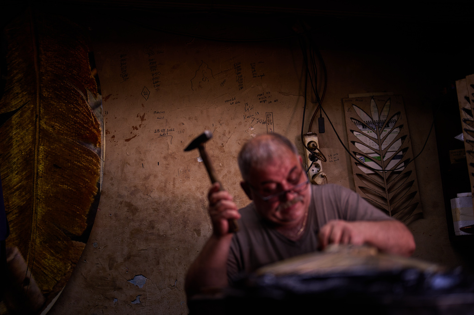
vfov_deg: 27.0
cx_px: 237
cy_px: 158
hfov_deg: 39.6
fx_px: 658
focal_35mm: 50
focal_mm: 50
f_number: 1.2
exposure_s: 1/800
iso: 100
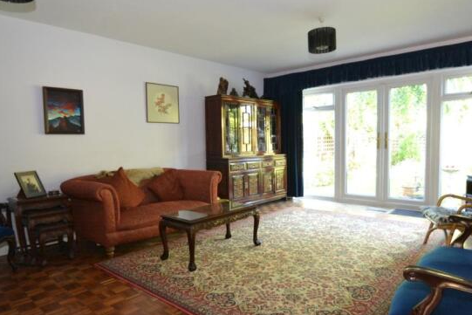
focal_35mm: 24
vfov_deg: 53.9
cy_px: 160
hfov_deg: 74.6
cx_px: 241
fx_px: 310
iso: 1800
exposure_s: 1/60
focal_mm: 13
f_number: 3.8
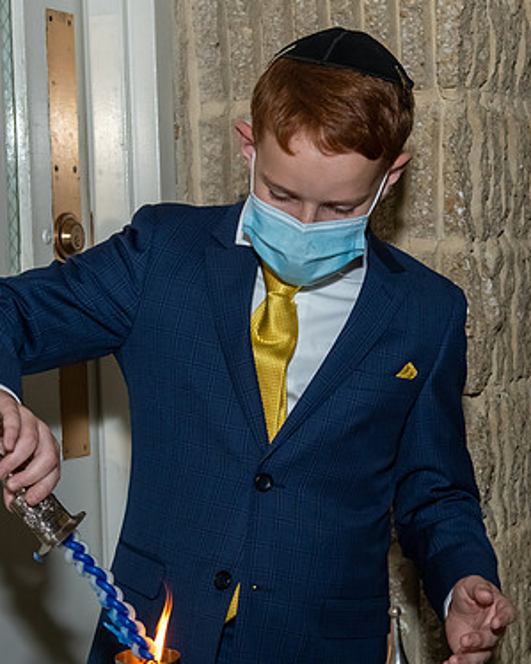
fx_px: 1729
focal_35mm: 88
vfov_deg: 21.7
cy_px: 387
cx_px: 350
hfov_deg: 17.4
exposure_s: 1/250
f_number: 5.6
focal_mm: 34
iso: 500
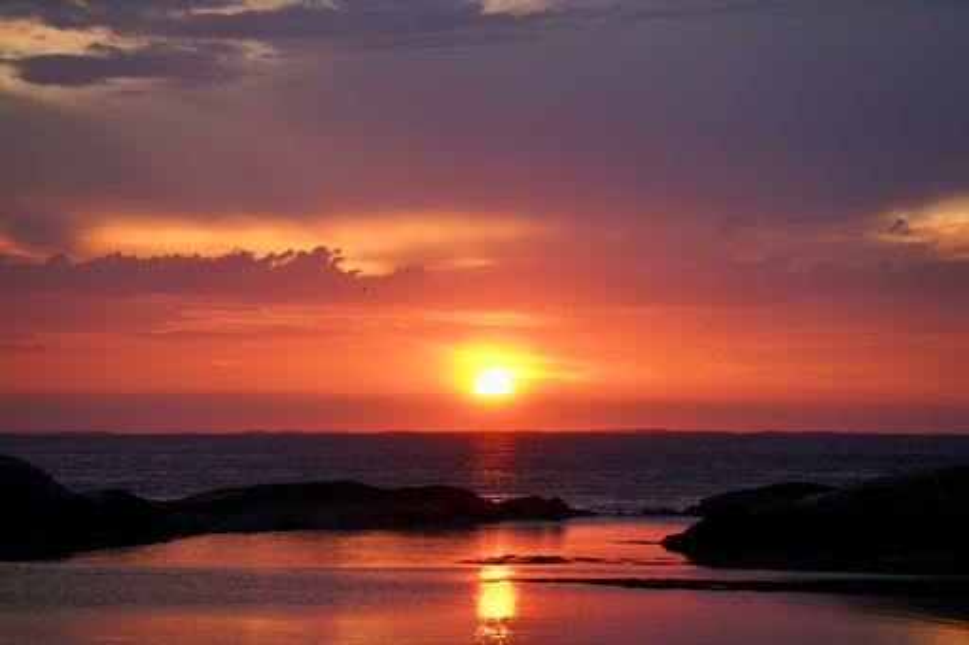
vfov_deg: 9.0
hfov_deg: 13.4
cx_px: 484
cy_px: 322
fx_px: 4117
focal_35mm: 153
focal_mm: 153
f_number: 5
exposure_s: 1/160
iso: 160
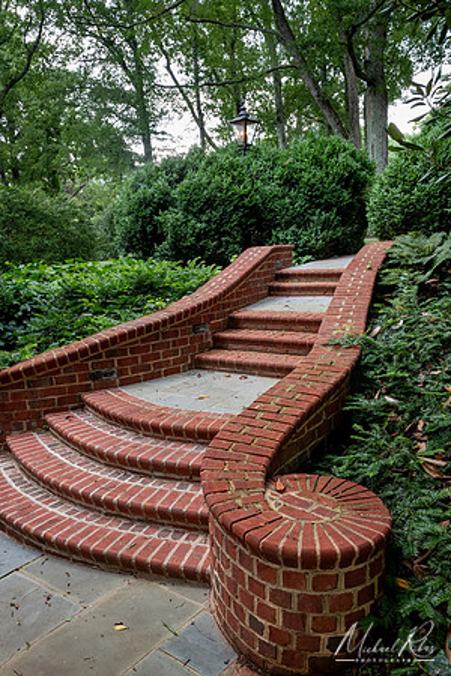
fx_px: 550
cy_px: 338
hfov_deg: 44.6
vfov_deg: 63.2
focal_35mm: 29
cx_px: 226
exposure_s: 1/40
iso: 1000
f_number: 8
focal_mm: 19.5
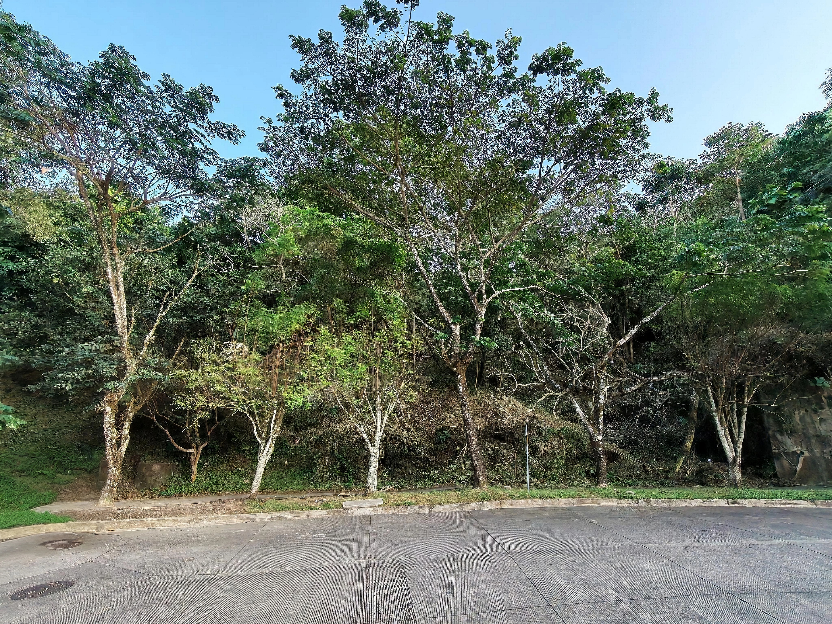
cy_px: 312
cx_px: 416
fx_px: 385
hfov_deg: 94.5
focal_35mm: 16
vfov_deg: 78.1
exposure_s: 1/160
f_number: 2.2
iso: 50
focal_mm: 1.96
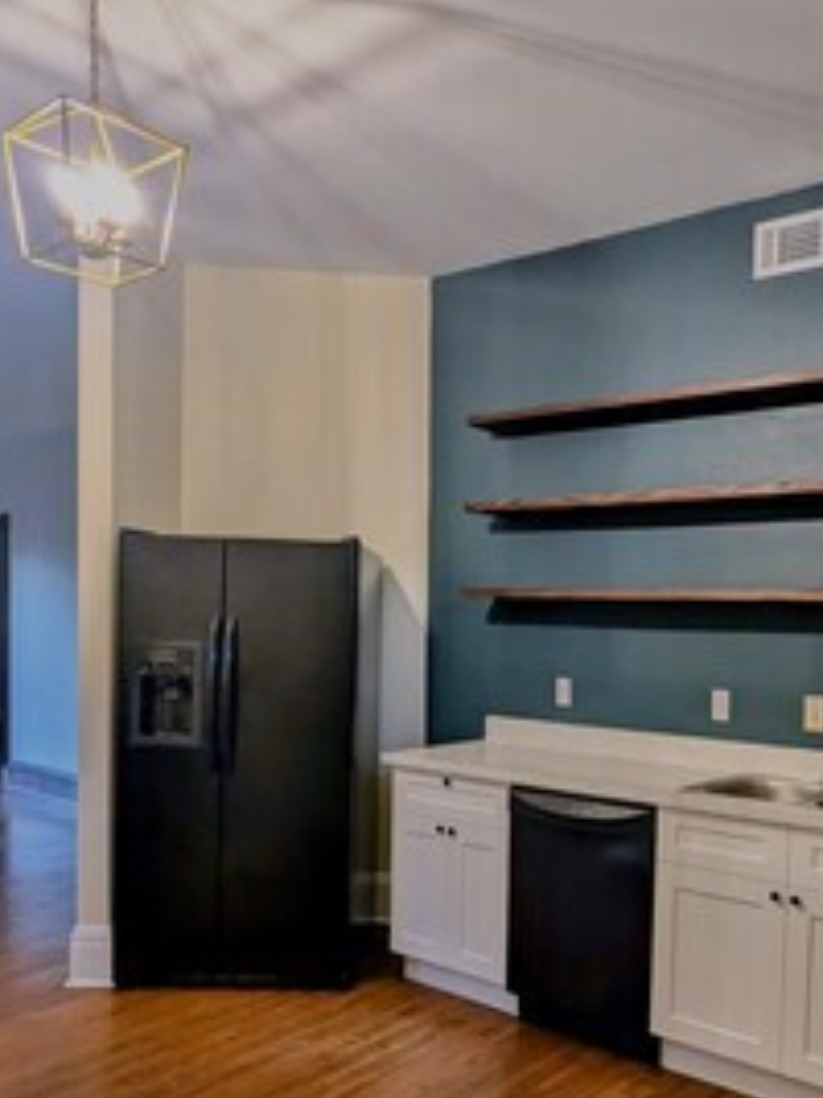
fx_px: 952
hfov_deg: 46.0
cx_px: 553
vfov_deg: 59.4
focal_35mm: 30
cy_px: 666
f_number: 2.2
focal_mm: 2.35
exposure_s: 1/24
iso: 170
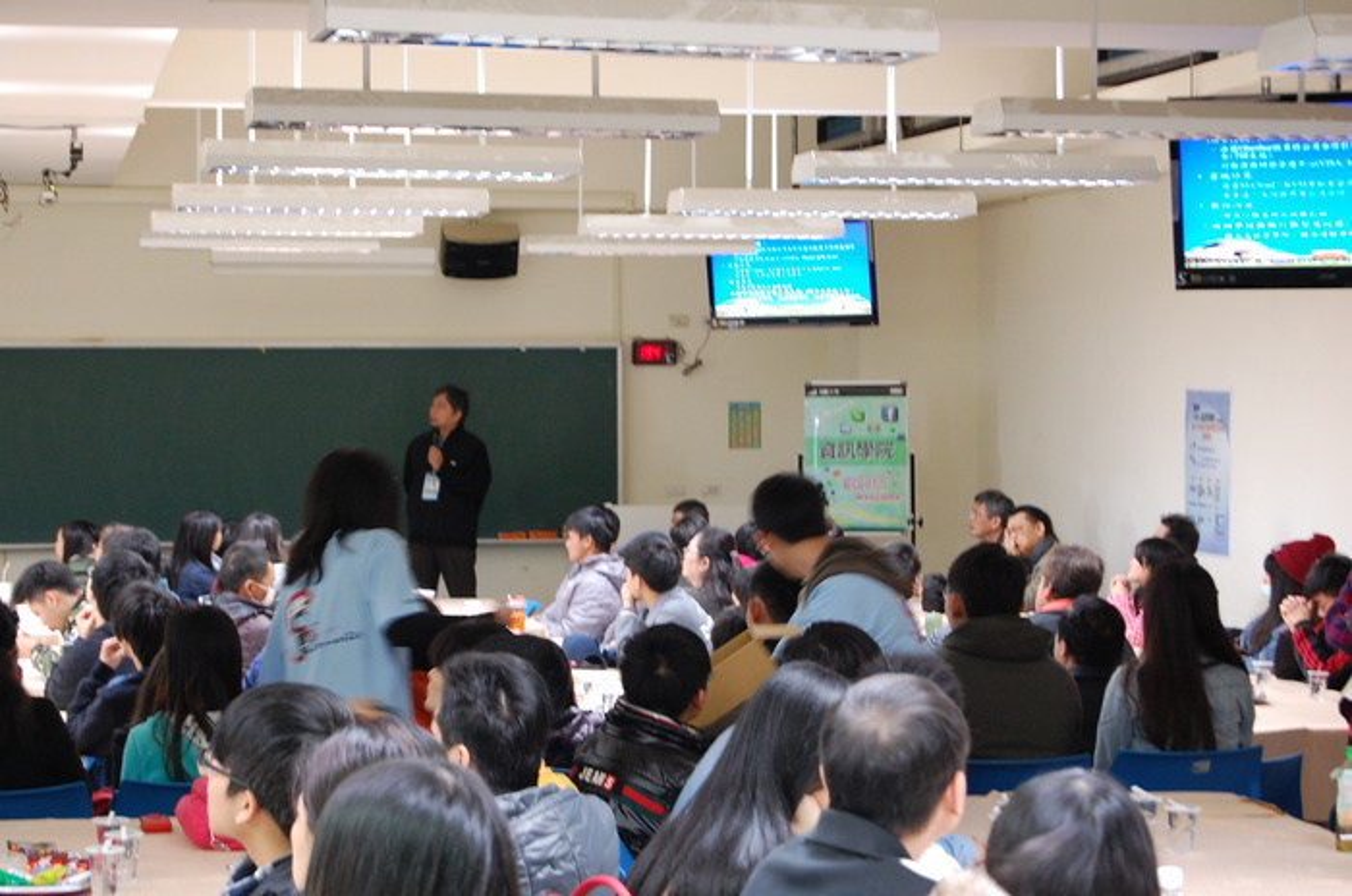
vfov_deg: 16.5
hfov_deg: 24.7
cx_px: 676
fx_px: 3093
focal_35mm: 82
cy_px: 448
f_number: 5.6
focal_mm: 55
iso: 800
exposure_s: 1/10
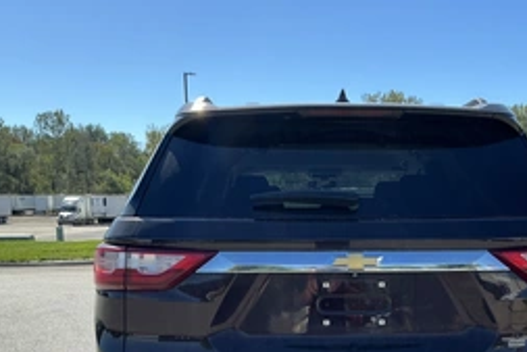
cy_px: 310
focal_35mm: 46
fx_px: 674
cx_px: 333
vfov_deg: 28.3
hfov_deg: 42.4
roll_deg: +1.1
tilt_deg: -6.5
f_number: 1.8
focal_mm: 3
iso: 25
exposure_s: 1/1195
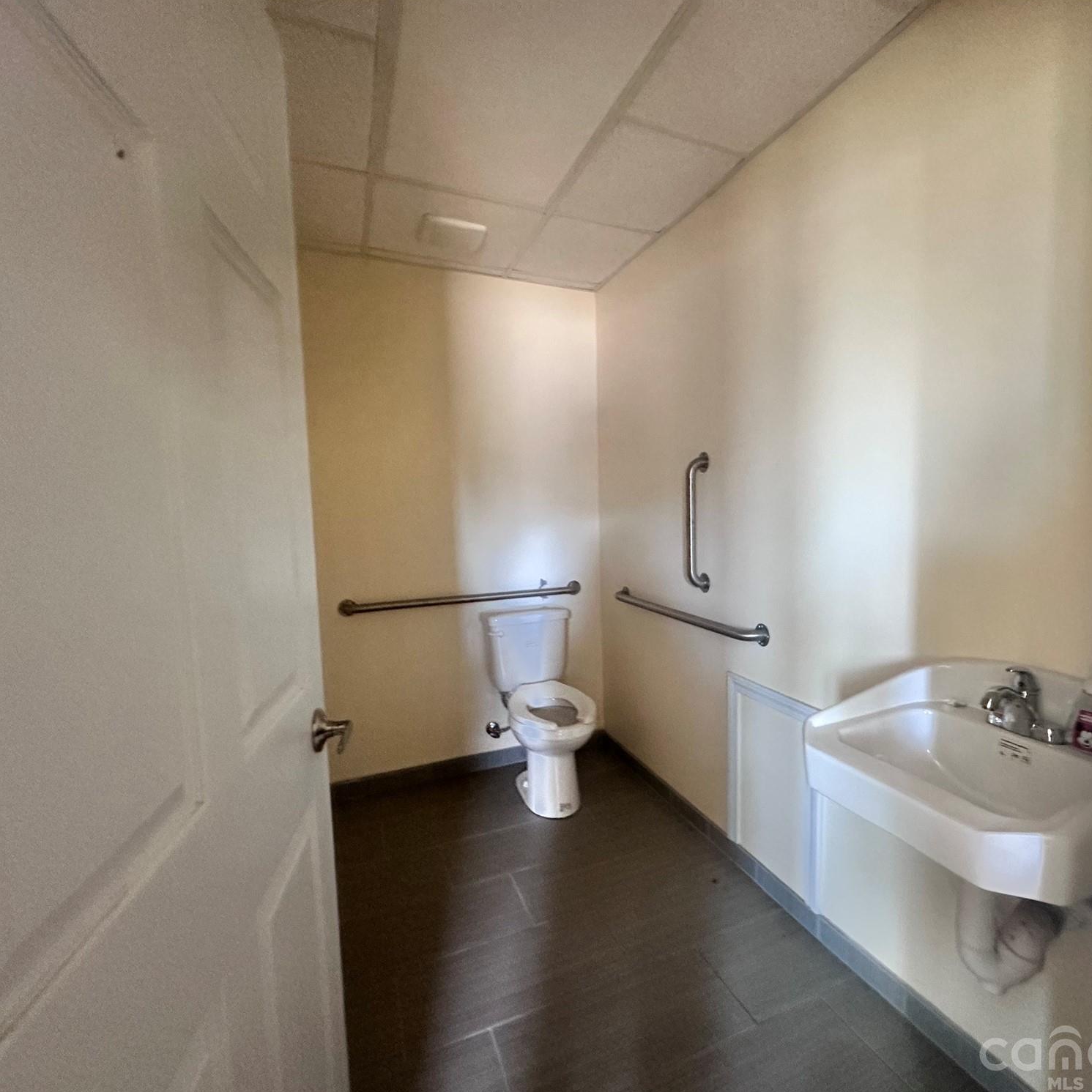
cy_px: 556
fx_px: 607
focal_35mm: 17
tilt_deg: -6.1
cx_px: 644
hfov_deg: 83.2
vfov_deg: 84.0
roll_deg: +1.1
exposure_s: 1/60
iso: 1000
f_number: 2.2
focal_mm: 2.22
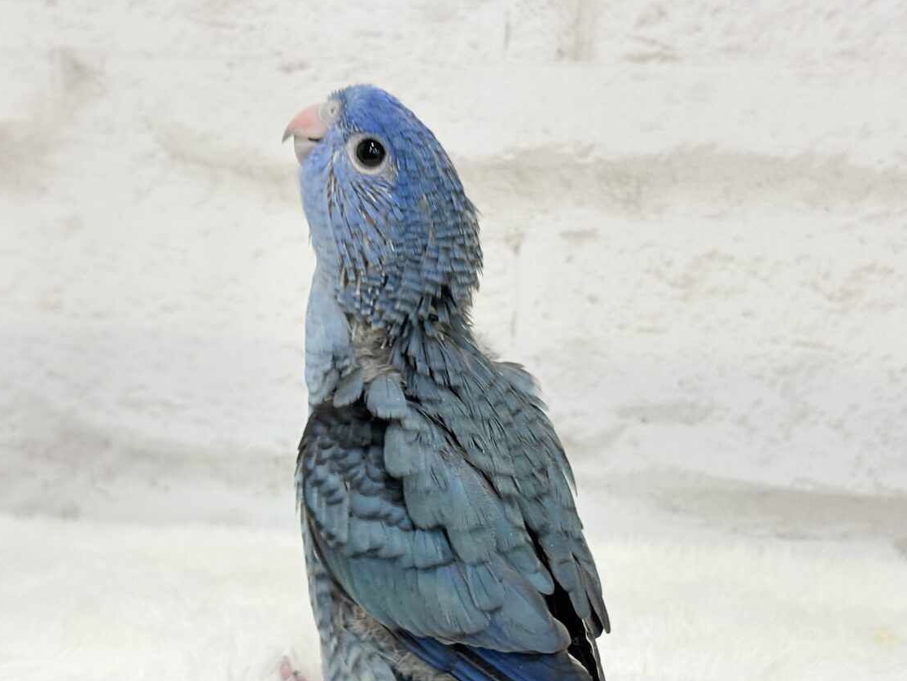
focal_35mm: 56
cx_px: 484
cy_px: 365
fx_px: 1468
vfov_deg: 26.1
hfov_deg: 34.3
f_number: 1.6
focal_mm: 5.96
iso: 50
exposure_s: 1/50
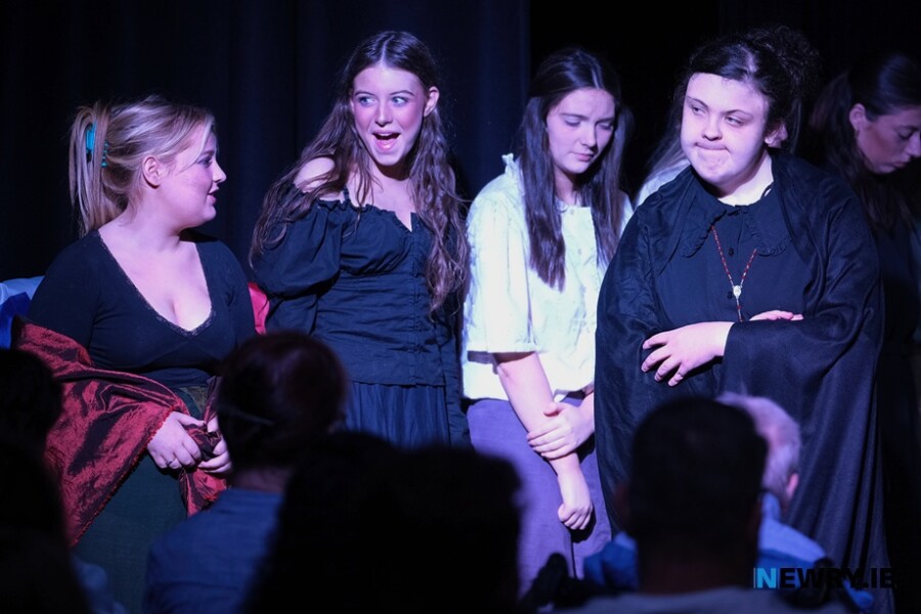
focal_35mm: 210
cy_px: 307
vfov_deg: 6.5
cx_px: 460
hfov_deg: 9.8
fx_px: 5372
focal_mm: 140
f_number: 2.8
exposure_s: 1/125
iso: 1600
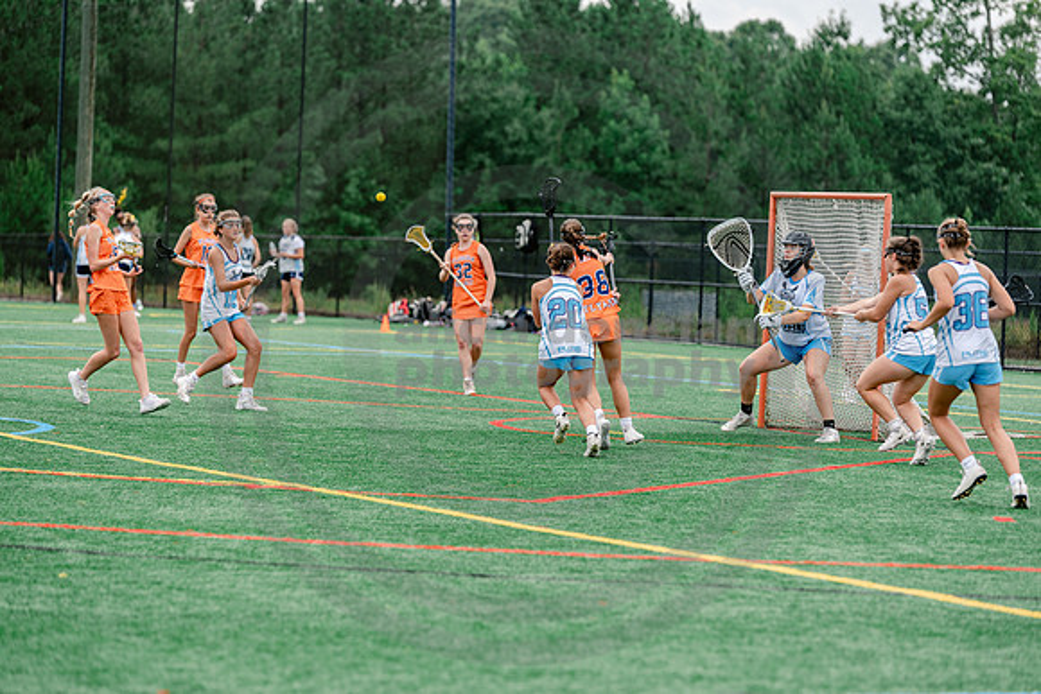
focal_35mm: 155
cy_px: 347
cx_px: 520
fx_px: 4483
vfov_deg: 8.9
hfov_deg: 13.2
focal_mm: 155
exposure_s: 1/800
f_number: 3.5
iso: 250
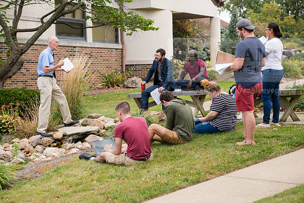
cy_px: 102
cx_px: 152
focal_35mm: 86
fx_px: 726
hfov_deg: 23.6
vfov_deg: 15.9
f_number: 4.5
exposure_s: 1/400
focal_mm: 86
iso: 200
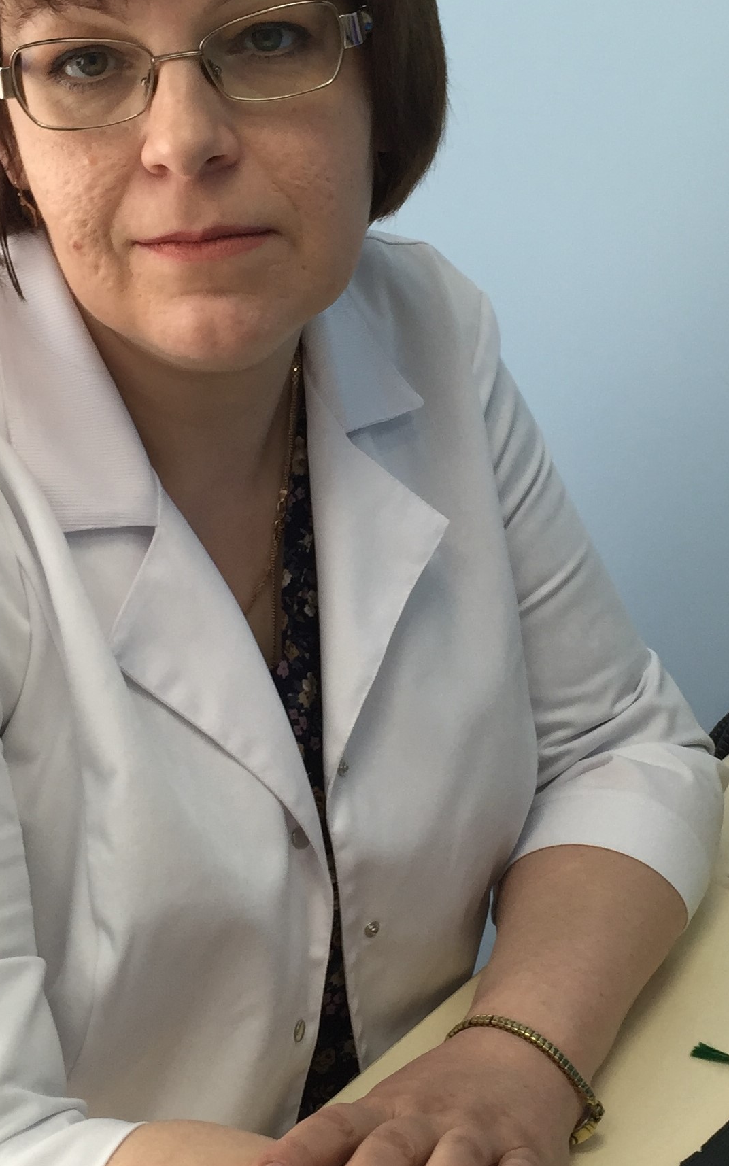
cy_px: 412
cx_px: 233
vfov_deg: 43.9
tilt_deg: -13.9
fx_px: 1430
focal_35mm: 45
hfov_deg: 28.4
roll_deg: +2.3
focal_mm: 4.15
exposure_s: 1/100
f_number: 2.2
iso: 50
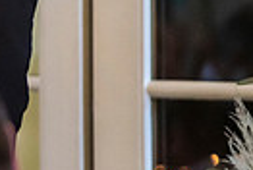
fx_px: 6530
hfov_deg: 2.2
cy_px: -79
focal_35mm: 927
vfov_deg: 1.5
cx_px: -266
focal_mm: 200
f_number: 2.8
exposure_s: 1/200
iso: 1600
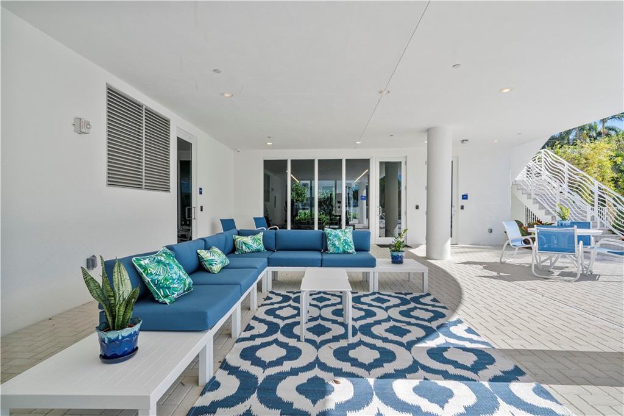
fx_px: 295
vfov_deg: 70.4
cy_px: 208
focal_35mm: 17
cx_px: 312
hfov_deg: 93.3
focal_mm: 17
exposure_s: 1/500
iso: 250
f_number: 9.5
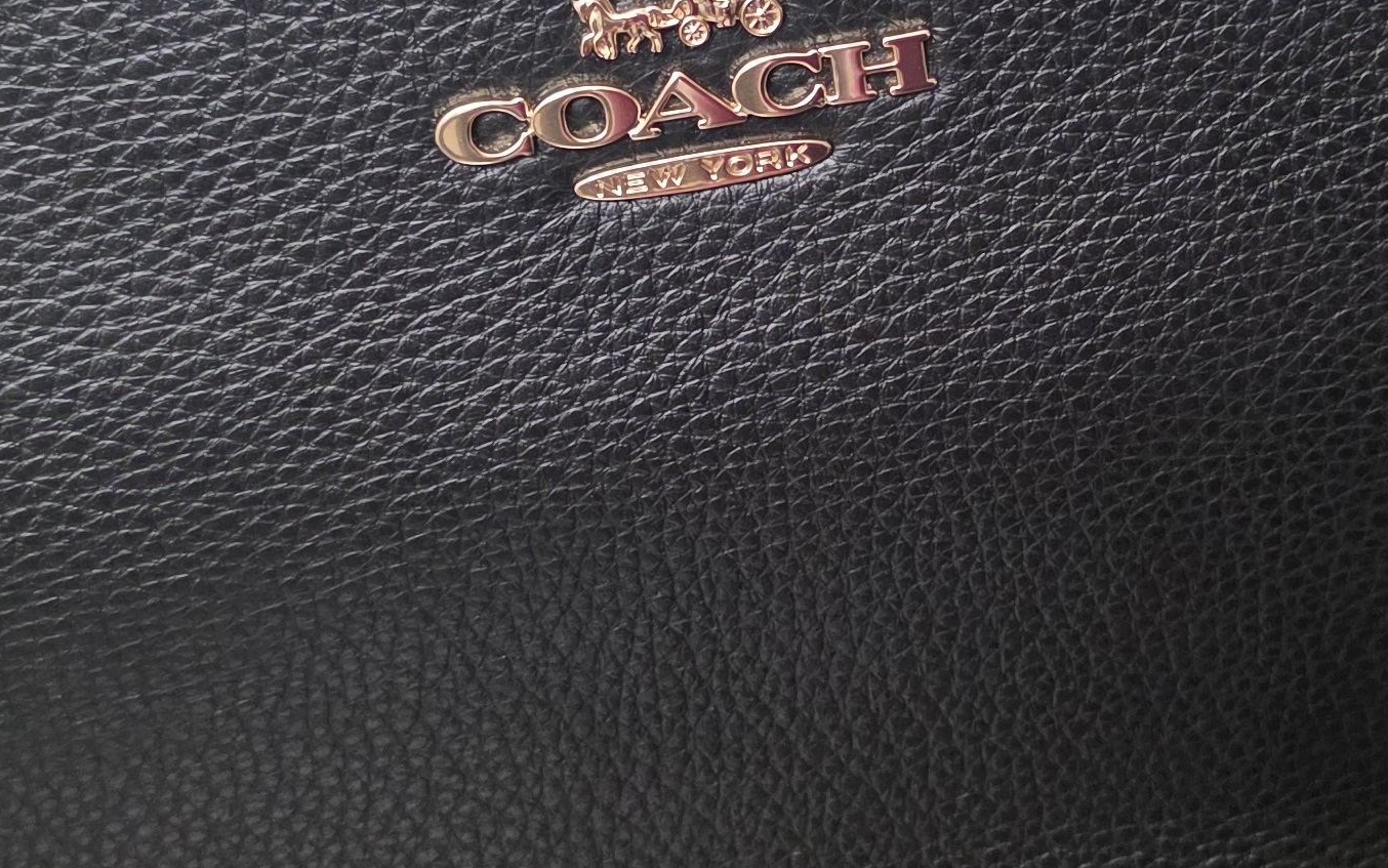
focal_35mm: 72
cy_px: 247
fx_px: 2724
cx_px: 898
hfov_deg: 28.4
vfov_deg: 18.0
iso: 1600
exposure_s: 1/120
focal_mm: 6.3
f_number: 1.7
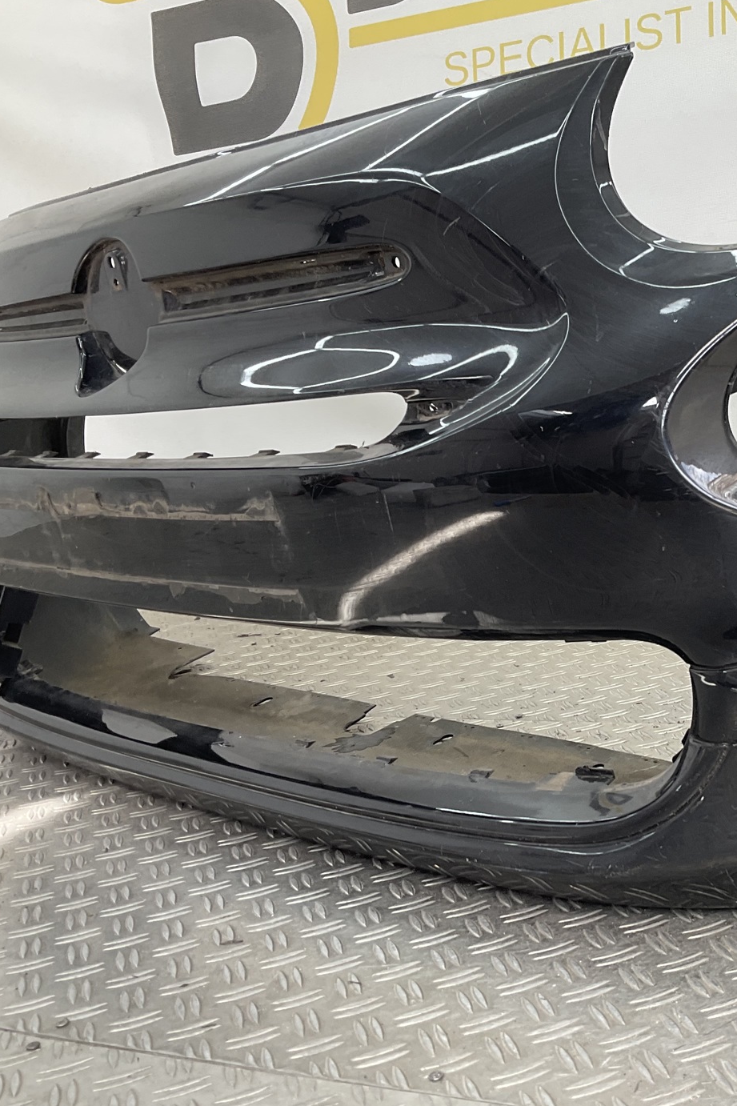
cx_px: 676
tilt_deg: -12.8
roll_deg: +7.0
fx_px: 1351
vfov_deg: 44.5
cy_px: 563
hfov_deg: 29.2
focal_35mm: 44
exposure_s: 1/100
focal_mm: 3
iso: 20
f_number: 1.8
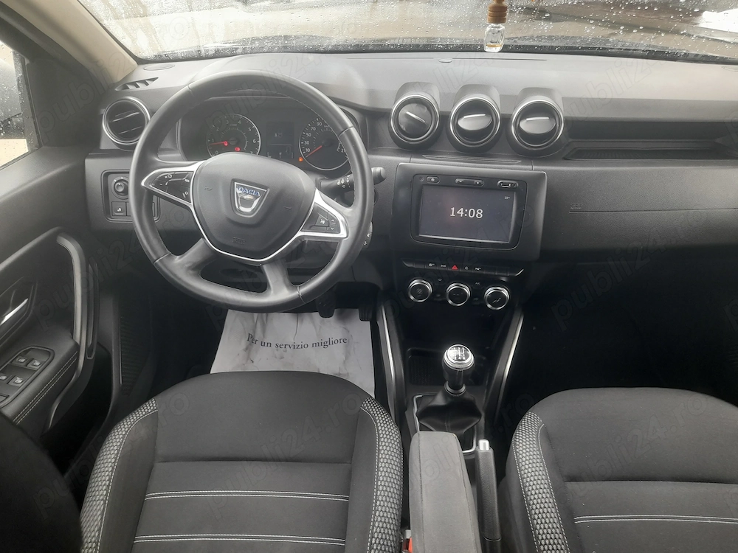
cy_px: 276
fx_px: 533
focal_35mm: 25
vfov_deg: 54.9
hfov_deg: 69.4
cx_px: 369
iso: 64
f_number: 2
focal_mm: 4.6
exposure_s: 1/50
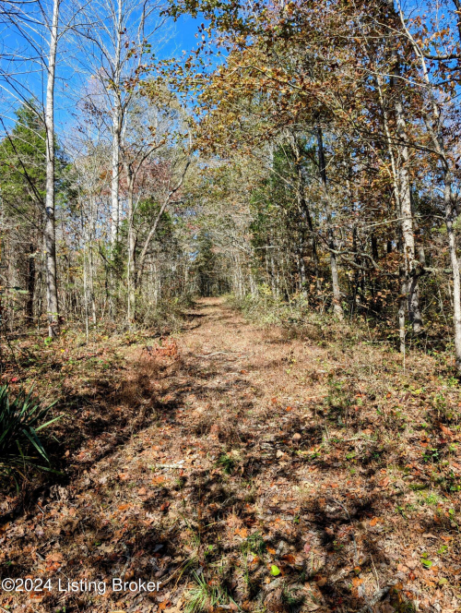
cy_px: 306
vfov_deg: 71.5
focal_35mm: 24
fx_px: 425
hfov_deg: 56.9
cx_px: 230
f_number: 1.68
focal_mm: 6.9
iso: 19
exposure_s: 1/358
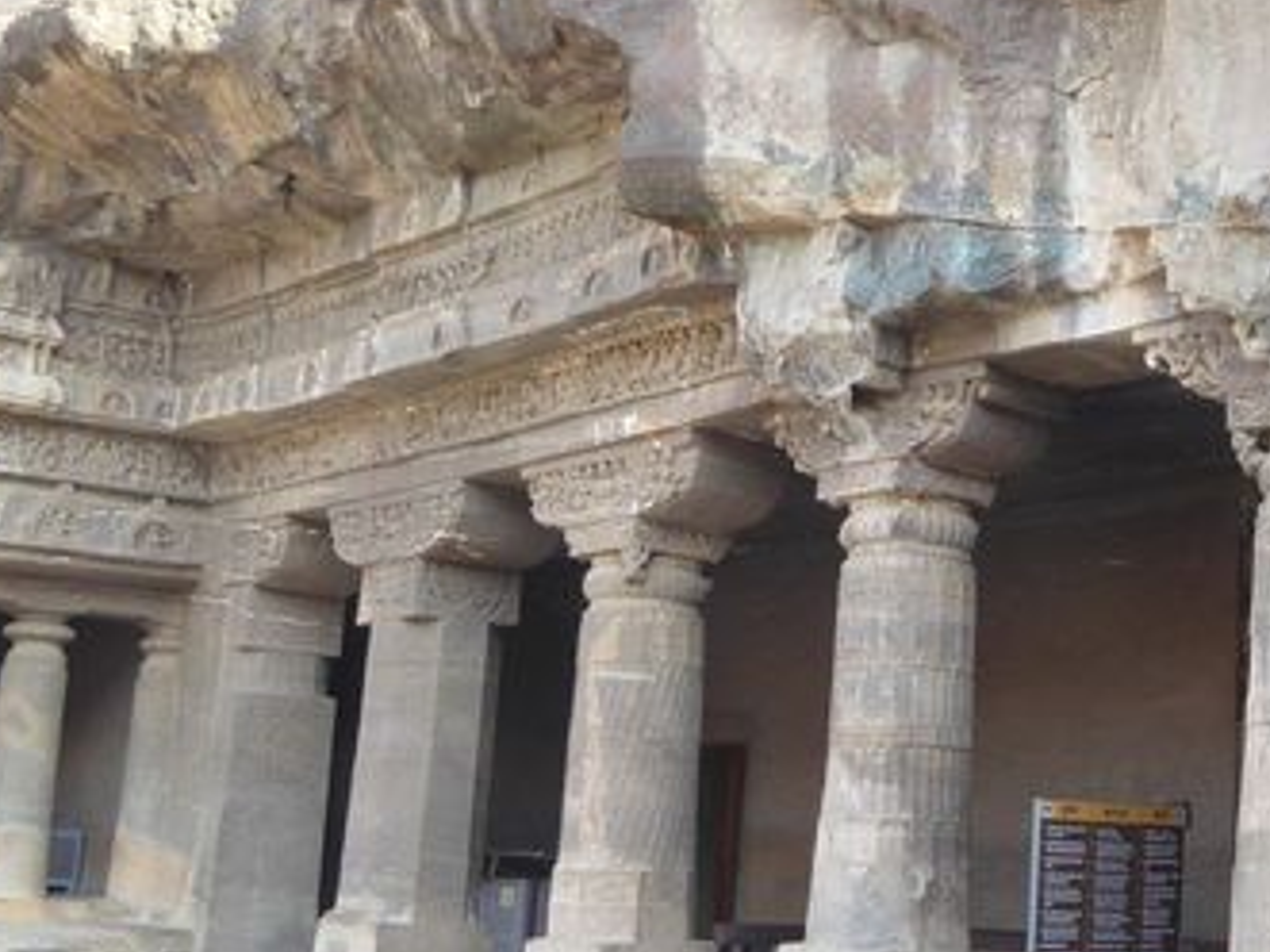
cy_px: 426
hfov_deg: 31.5
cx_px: 1174
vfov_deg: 25.2
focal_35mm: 58
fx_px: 2127
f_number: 3.3
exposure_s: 1/80
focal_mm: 4.3
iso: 80
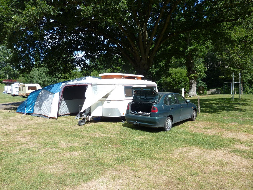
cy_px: 95
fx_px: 183
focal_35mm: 25
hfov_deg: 69.4
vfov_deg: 54.9
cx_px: 126
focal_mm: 4.1
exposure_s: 1/640
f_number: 3.3
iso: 80
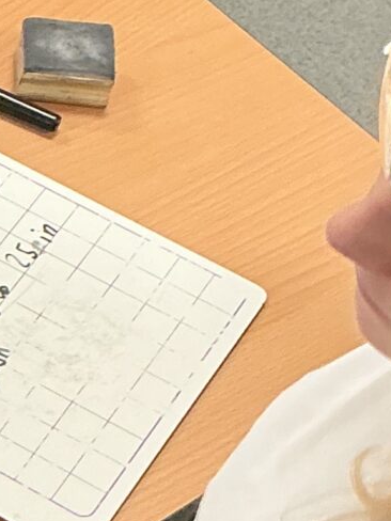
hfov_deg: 9.1
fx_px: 2289
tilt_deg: -55.8
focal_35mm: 152
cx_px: -416
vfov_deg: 12.9
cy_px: 476
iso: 80
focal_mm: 3
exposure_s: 1/60
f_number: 1.8
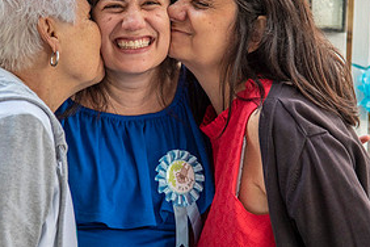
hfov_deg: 10.3
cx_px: 178
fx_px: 2055
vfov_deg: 6.9
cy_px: 83
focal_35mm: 200
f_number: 4
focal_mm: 92
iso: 250
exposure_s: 1/500
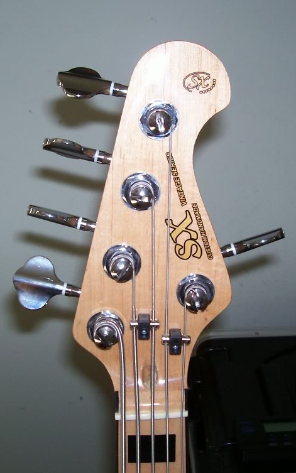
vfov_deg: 41.0
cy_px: 235
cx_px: 153
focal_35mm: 49
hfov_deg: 26.4
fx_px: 632
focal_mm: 5.6
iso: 80
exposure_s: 1/64
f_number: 2.7
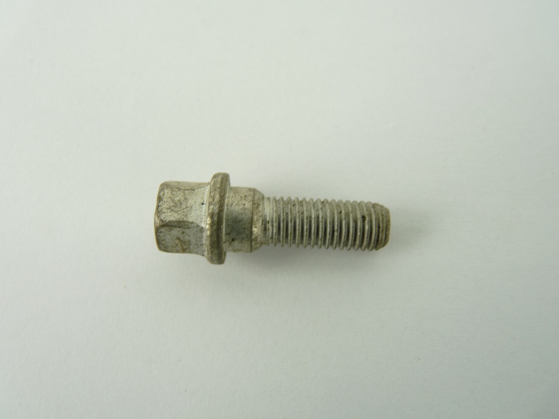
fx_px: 452
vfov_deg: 49.8
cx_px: 286
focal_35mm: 28
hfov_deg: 63.4
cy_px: 213
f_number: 2.8
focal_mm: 4.8
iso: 100
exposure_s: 1/50
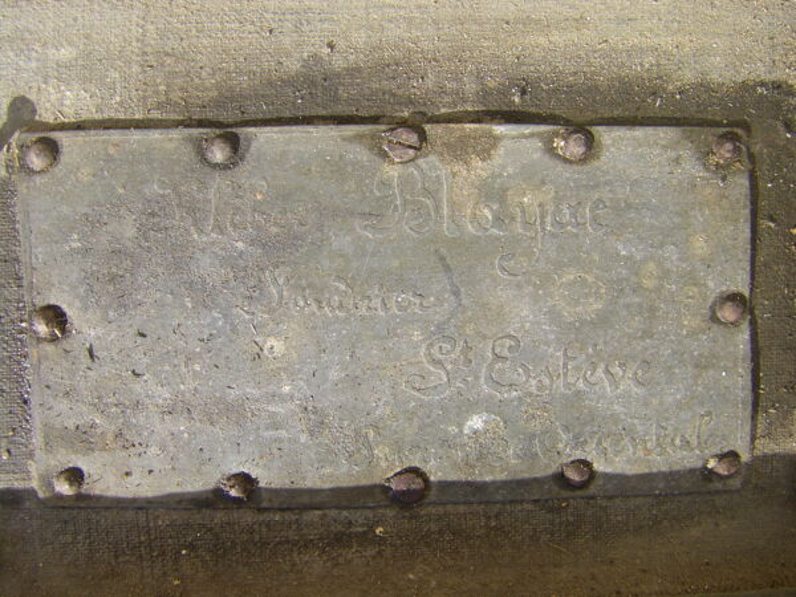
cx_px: 398
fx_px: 874
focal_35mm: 38
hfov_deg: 49.0
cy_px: 298
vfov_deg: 37.7
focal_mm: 6.3
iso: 64
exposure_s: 1/200
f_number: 3.5
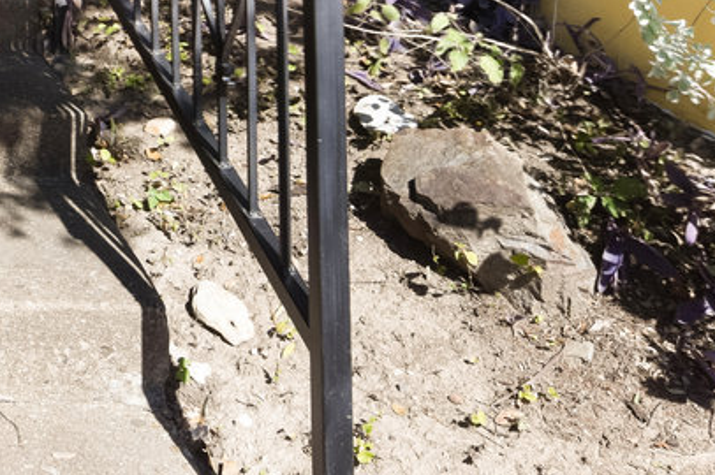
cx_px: -155
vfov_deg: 23.7
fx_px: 1052
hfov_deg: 31.2
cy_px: -65
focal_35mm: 53
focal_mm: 14
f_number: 8
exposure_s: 1/80
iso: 200
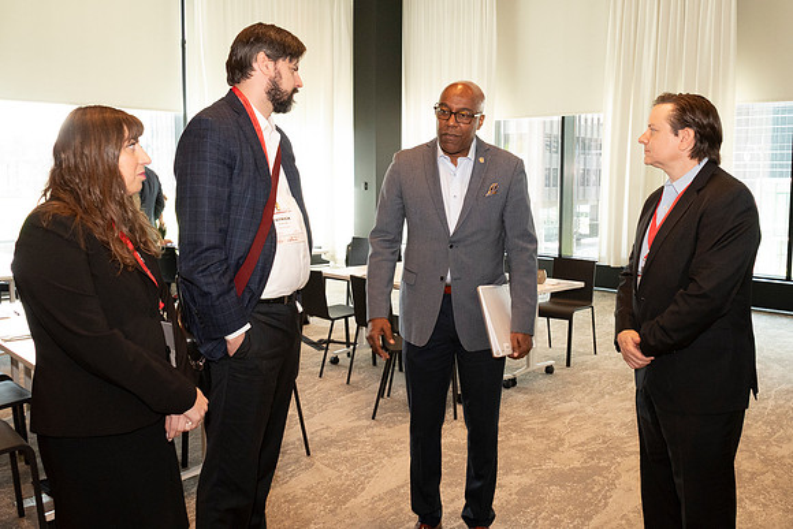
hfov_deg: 57.5
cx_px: 420
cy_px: 249
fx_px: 723
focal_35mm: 33
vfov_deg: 40.2
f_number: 9
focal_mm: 21
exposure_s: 1/60
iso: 2000
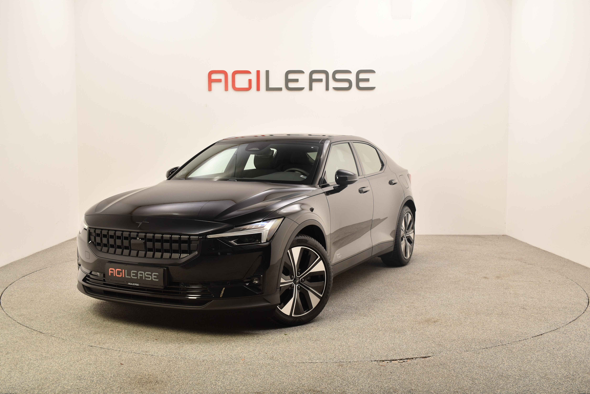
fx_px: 639
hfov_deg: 49.5
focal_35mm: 39
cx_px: 295
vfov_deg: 34.2
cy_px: 197
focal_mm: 26
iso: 100
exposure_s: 1/200
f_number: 7.1
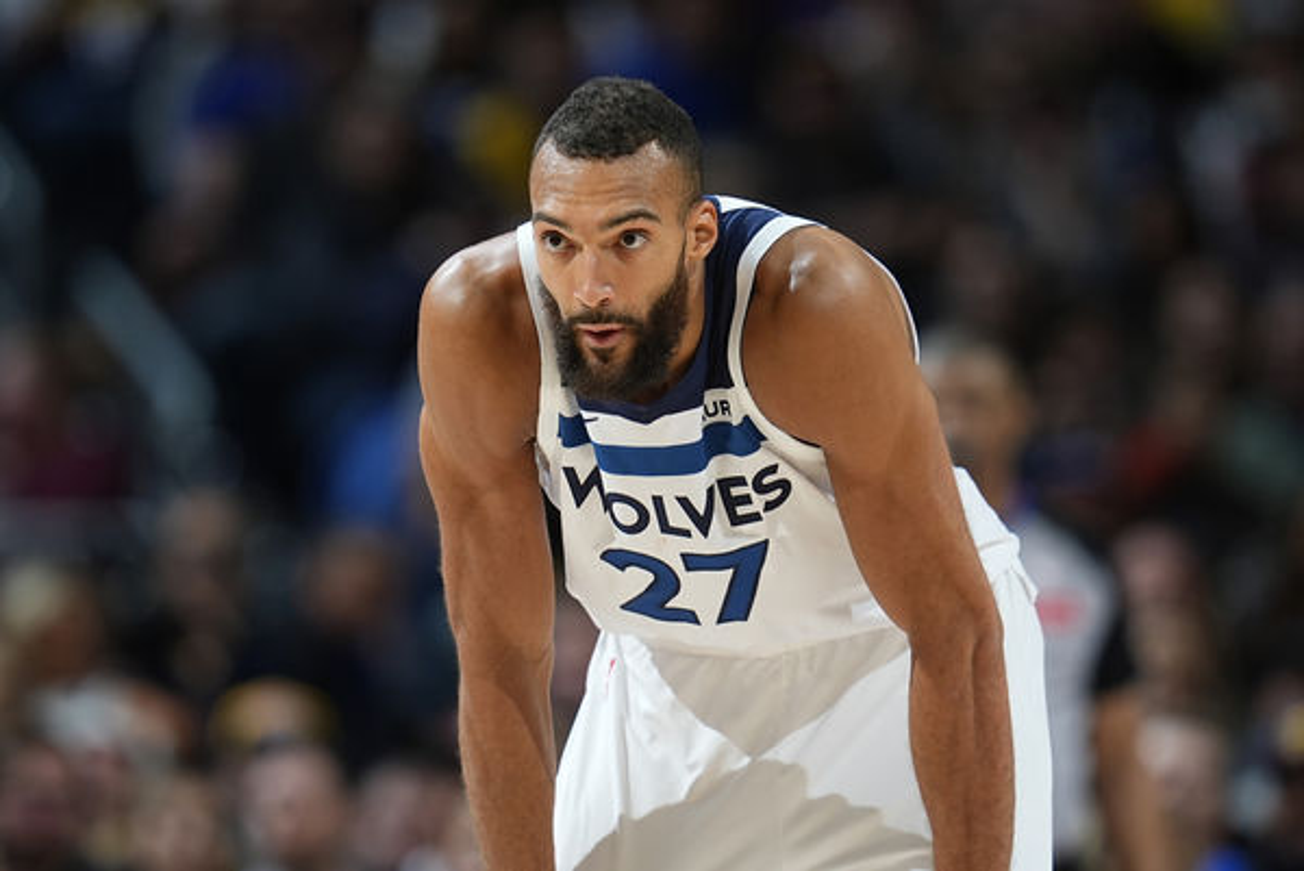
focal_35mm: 600
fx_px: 21748
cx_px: 652
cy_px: 436
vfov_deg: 2.3
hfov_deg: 3.4
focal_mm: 400
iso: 400
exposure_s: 1/1250
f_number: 3.2
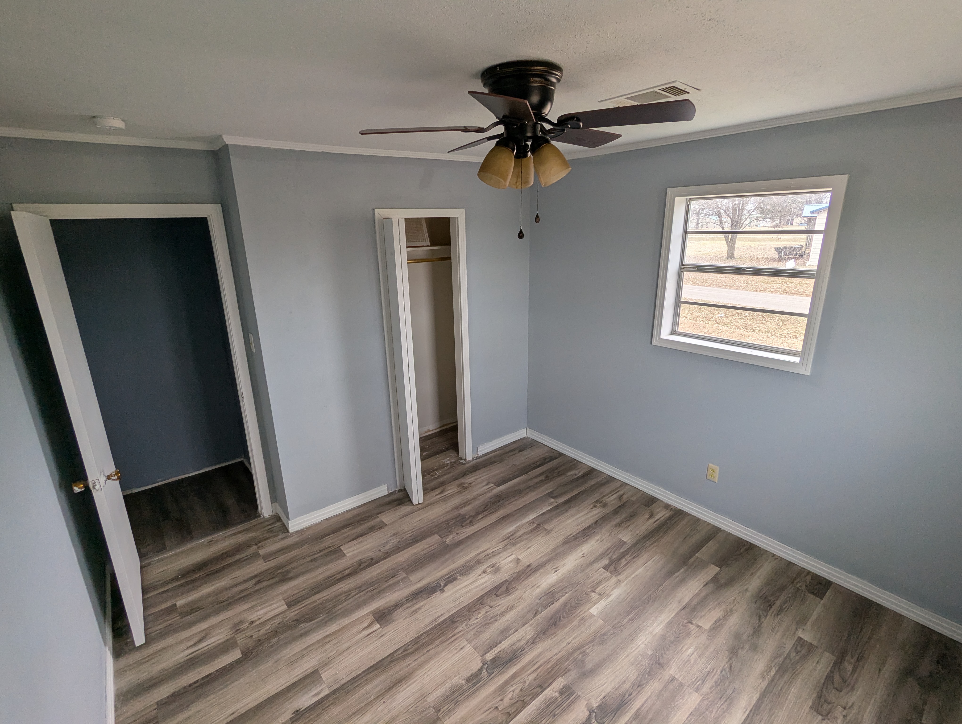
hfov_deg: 94.4
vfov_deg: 78.2
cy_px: 362
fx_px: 445
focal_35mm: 16
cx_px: 481
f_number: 2.2
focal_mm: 2.35
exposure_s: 1/69.6
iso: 69
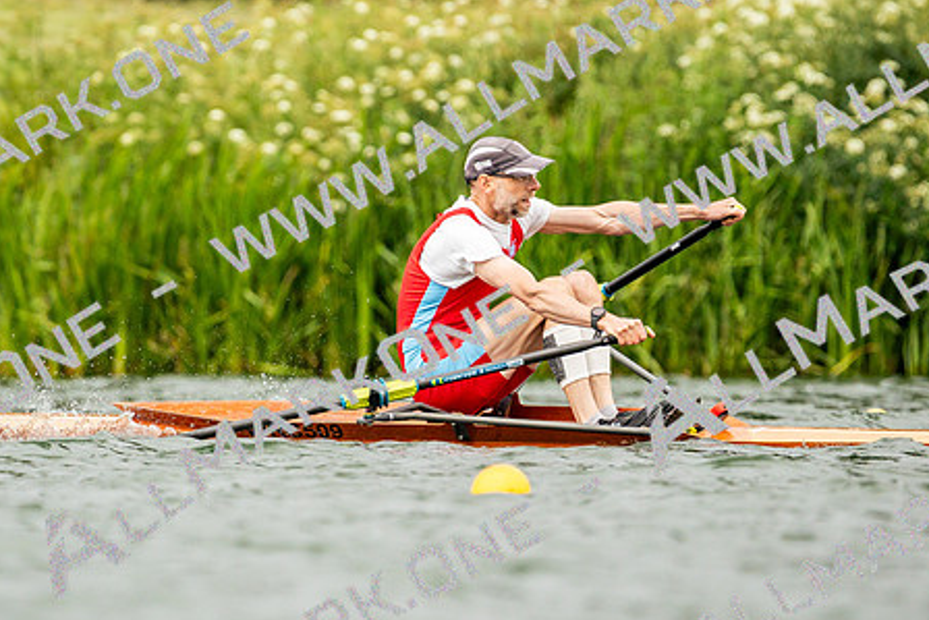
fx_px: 30046
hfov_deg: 1.8
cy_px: 279
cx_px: 467
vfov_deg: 1.2
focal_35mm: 1164
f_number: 6.3
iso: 800
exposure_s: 1/2000
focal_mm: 600
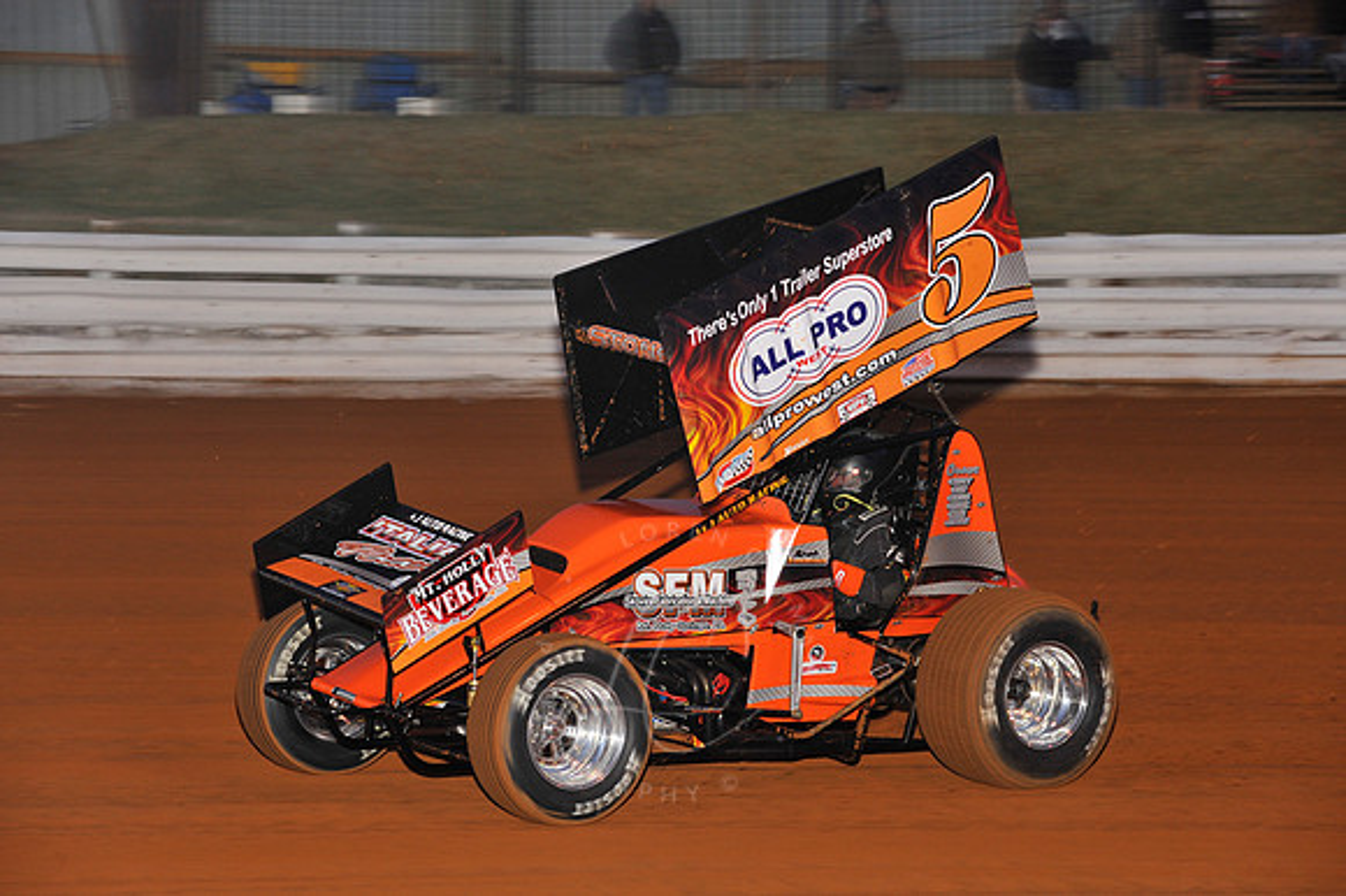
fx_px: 4484
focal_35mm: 120
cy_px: 448
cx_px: 673
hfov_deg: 17.1
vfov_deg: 11.4
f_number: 7.1
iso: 800
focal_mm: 120
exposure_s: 1/250
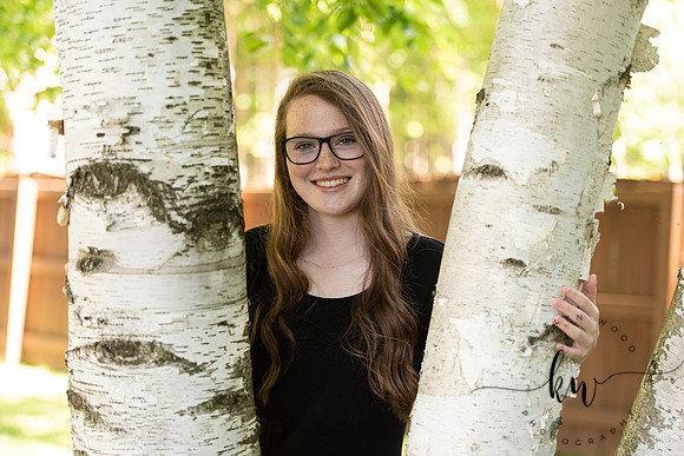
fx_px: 1520
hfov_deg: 25.4
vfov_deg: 17.1
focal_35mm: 80
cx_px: 342
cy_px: 228
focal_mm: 80
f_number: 2.8
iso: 400
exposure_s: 1/200
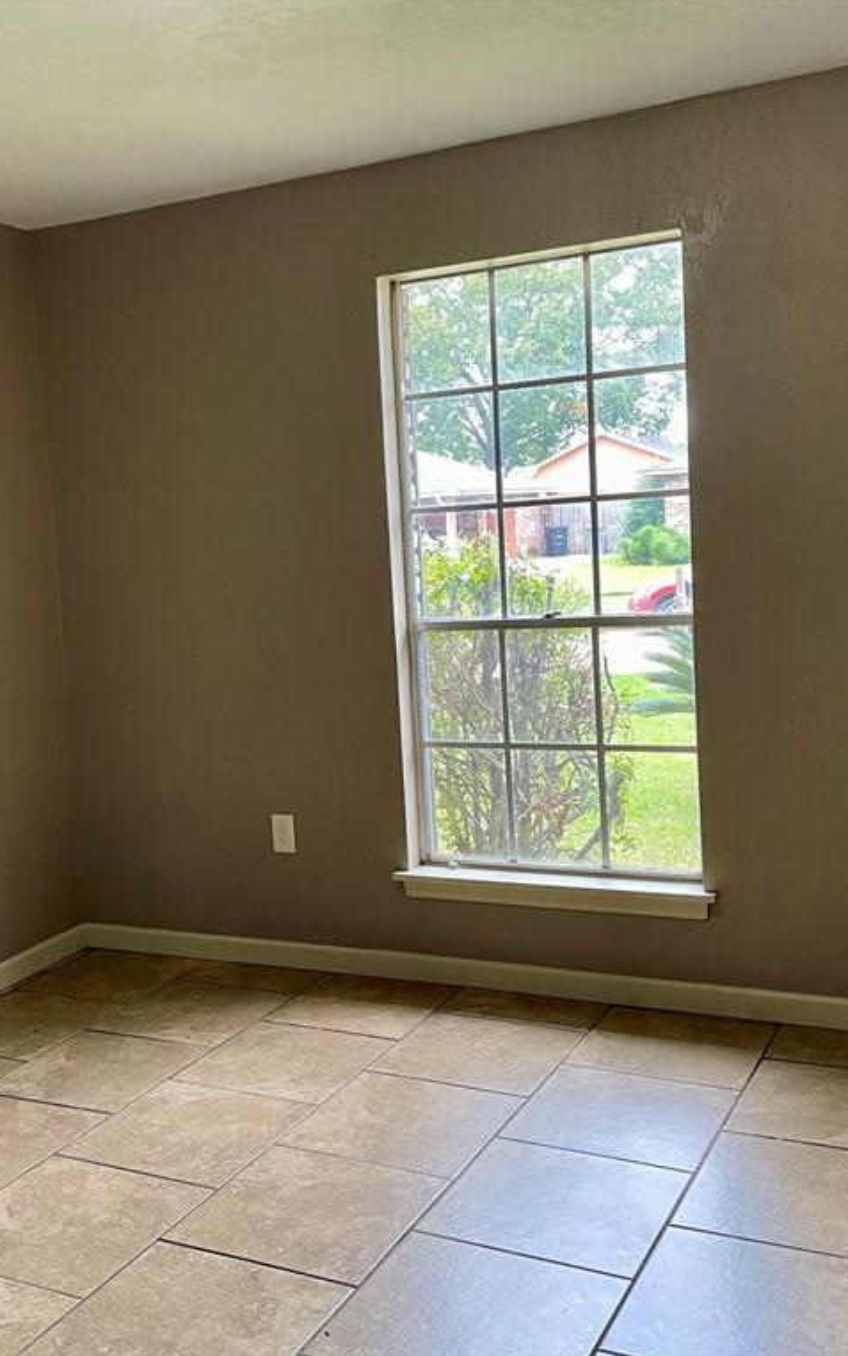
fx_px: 1368
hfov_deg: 34.2
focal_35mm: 37
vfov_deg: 52.7
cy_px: 677
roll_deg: +4.1
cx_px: 304
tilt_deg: -5.4
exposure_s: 1/60
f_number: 1.6
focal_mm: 4.2
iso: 80
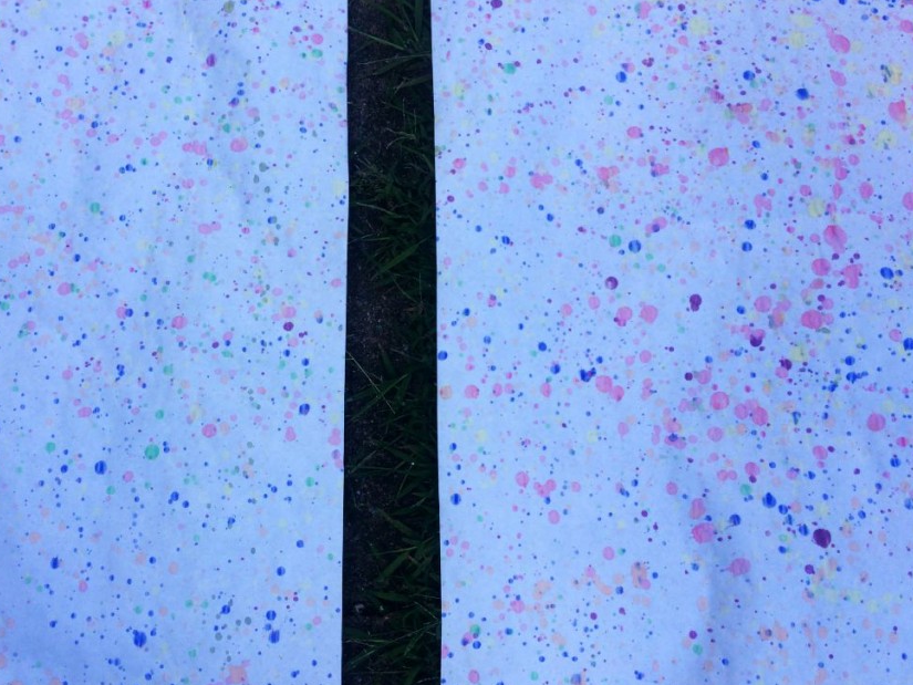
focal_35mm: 36
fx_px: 950
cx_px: 376
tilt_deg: -76.1
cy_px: 353
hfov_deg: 51.1
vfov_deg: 39.7
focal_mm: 4.15
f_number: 2.2
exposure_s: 1/562
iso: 32
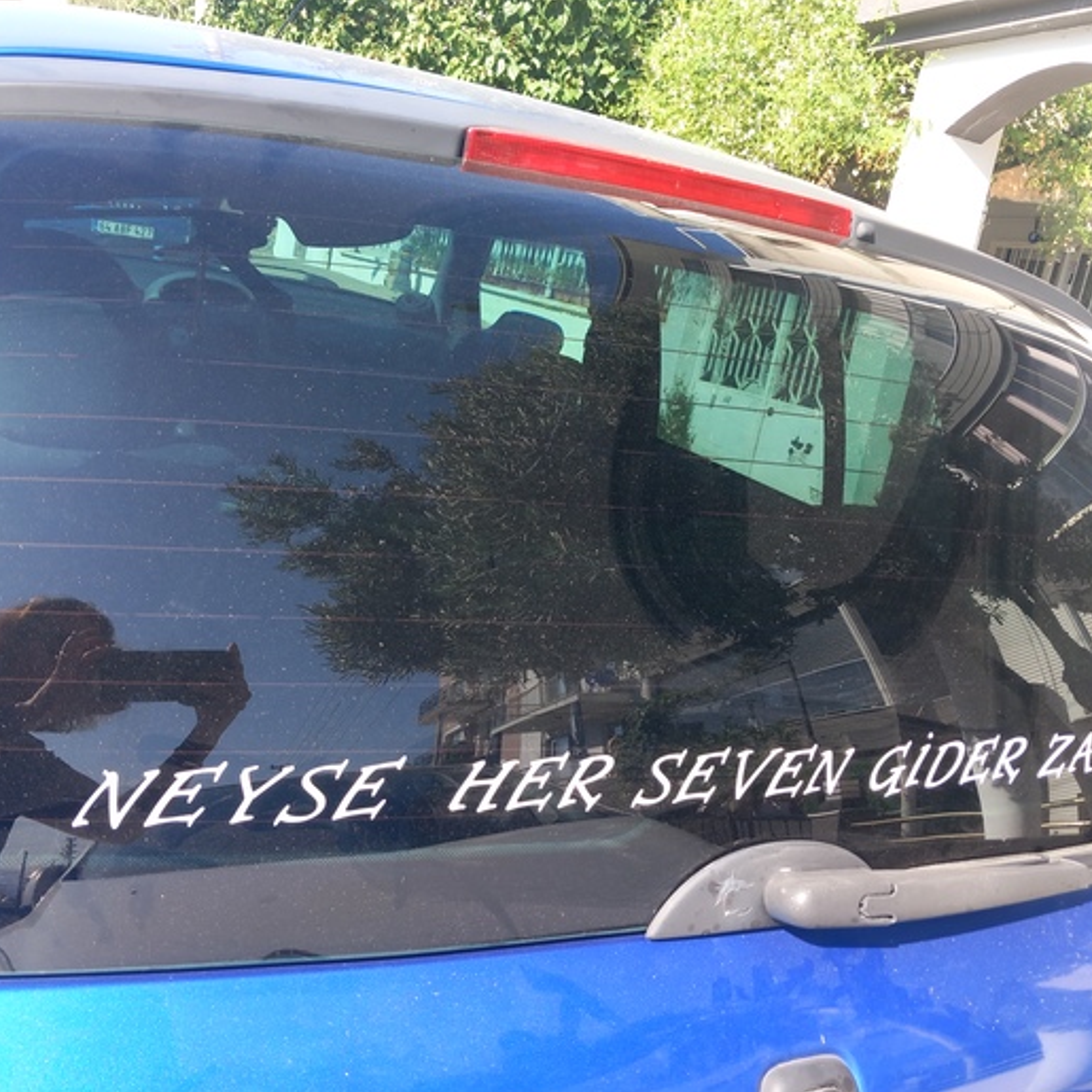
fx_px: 1142
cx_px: 517
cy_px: 547
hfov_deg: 51.1
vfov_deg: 51.1
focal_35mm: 32
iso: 20
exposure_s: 1/114
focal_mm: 4
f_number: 1.8
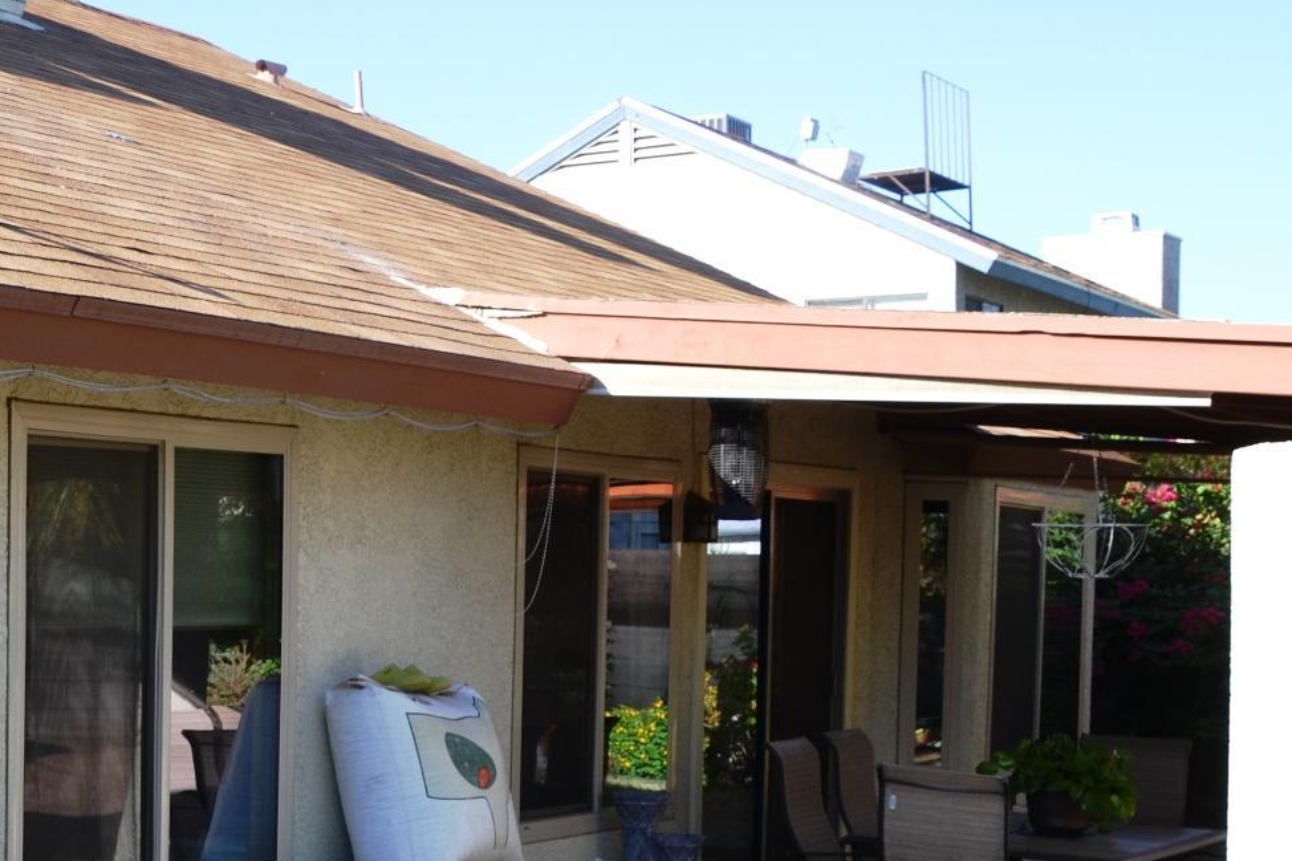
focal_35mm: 71
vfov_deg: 19.0
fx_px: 2548
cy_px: 654
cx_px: -228
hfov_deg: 25.7
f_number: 7.1
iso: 100
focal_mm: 20
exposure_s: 1/200
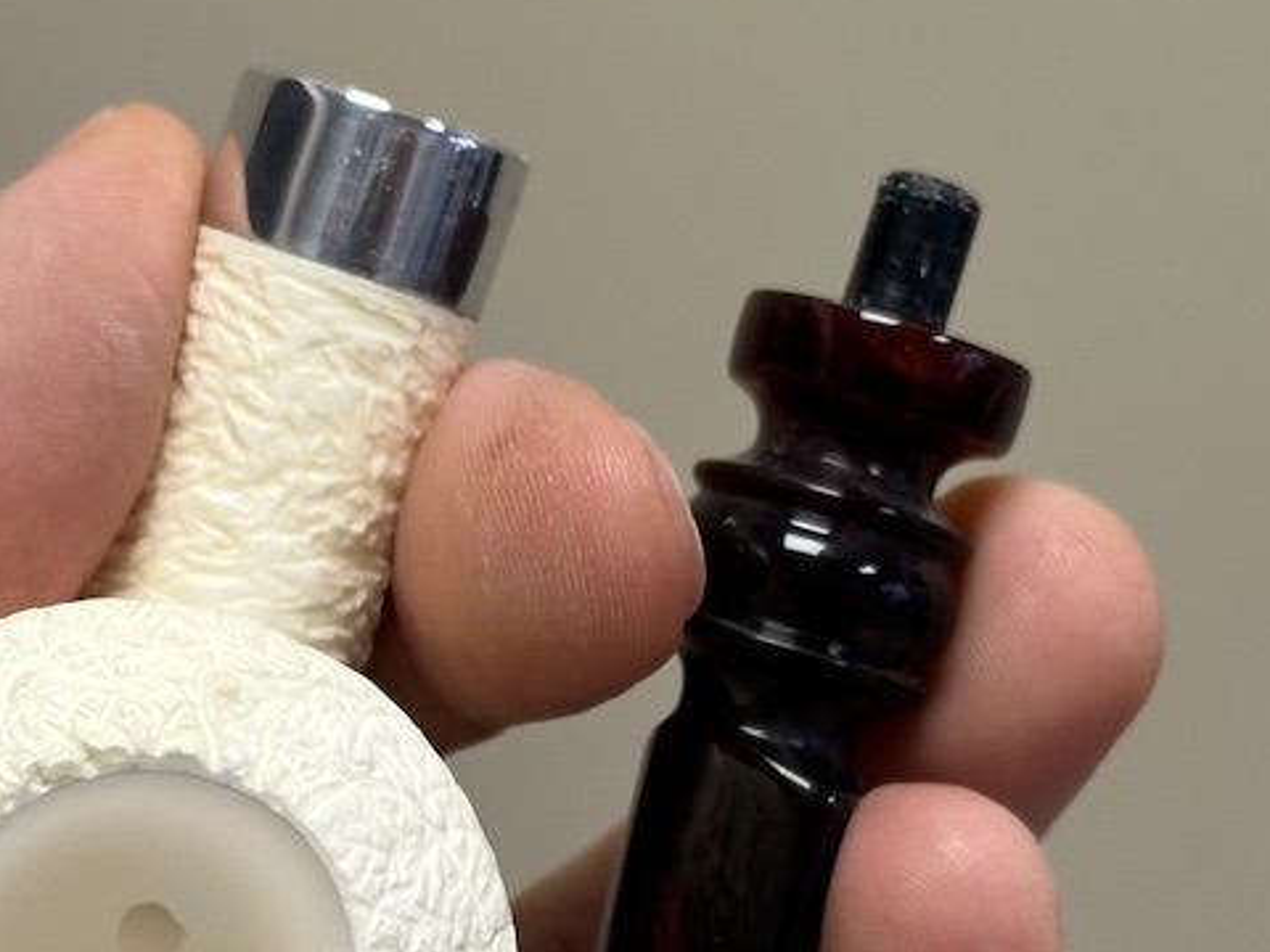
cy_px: 722
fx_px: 4696
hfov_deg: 15.4
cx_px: 503
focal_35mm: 128
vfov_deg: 11.6
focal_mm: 6.86
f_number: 1.78
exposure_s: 1/100
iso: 64
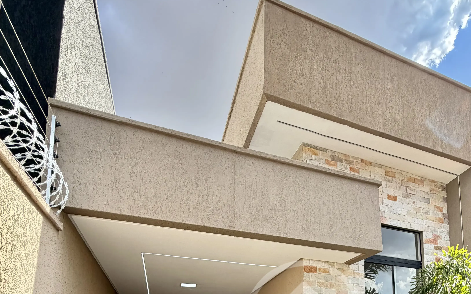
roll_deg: -0.2
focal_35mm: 26
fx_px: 334
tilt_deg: +6.8
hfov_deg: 68.9
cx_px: 305
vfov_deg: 39.3
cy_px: 321
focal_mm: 2.22
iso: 64
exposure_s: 1/502
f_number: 2.2
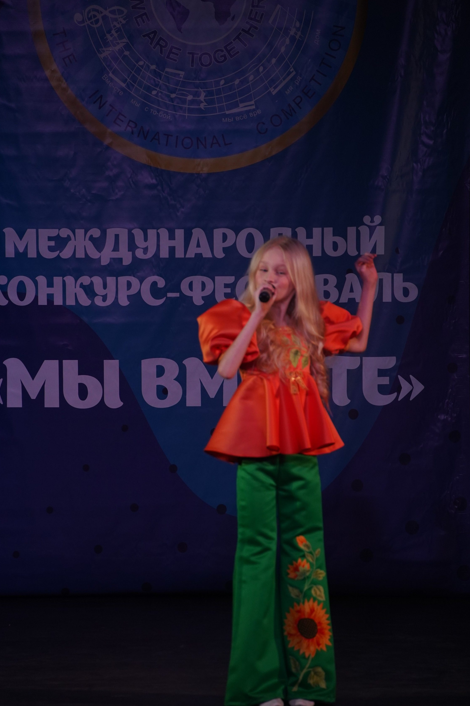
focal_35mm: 230
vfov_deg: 9.0
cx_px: 232
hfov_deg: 6.0
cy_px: 397
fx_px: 4505
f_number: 5.6
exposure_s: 1/400
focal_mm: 202
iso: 1600
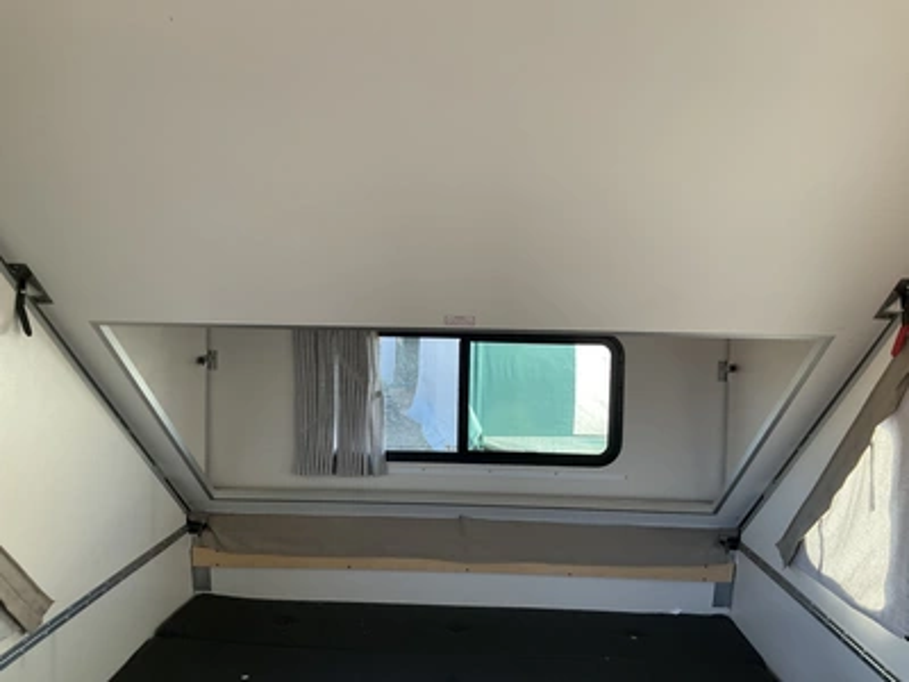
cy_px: 341
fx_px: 762
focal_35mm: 29
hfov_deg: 61.7
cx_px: 454
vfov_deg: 48.2
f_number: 1.8
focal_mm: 3
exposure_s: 1/120
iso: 64
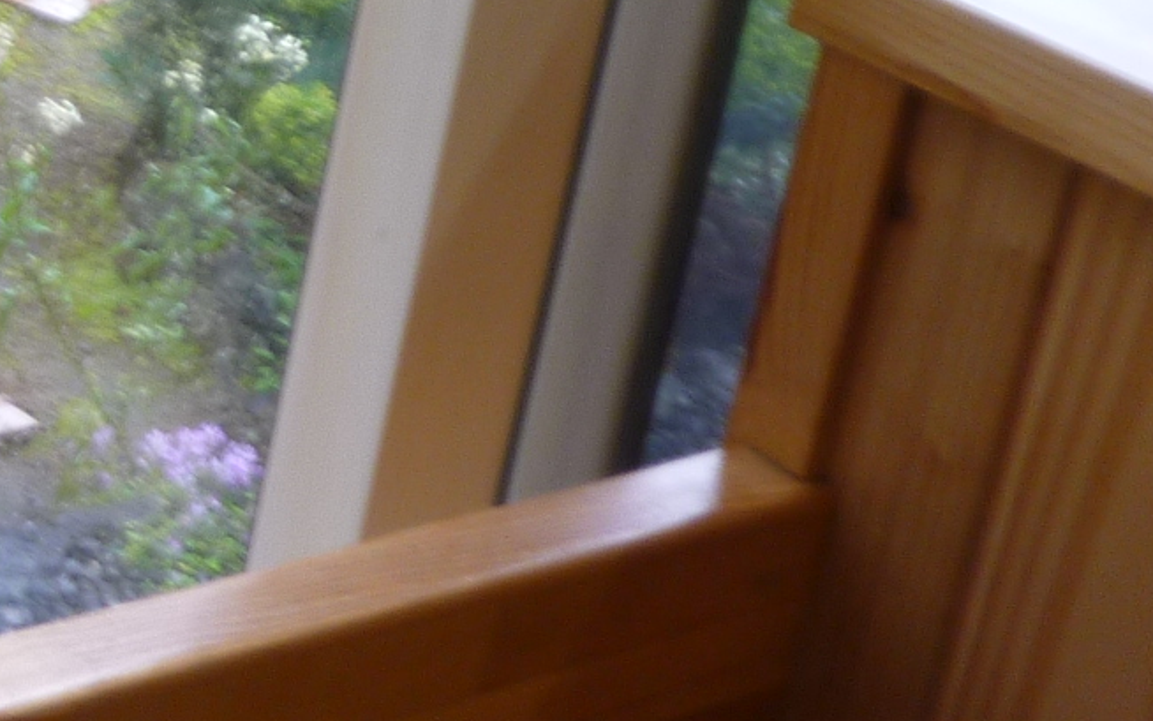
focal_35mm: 83
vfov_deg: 14.4
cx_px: -506
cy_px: -444
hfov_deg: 21.5
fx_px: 2609
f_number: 3.3
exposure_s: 1/30
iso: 100
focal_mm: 4.1
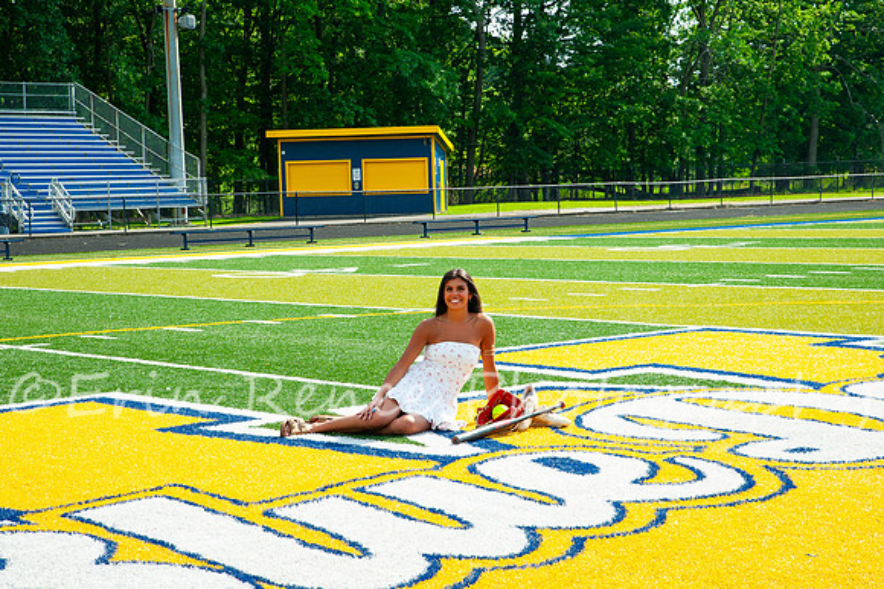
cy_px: 294
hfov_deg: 28.9
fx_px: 1718
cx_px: 442
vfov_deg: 19.4
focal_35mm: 70
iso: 400
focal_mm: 70
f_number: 14
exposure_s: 1/200
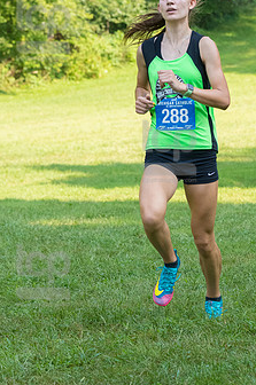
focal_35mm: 185
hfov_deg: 7.4
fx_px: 1979
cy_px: 151
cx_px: 169
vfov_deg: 11.1
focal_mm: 92
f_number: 5
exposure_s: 1/1600
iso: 2000
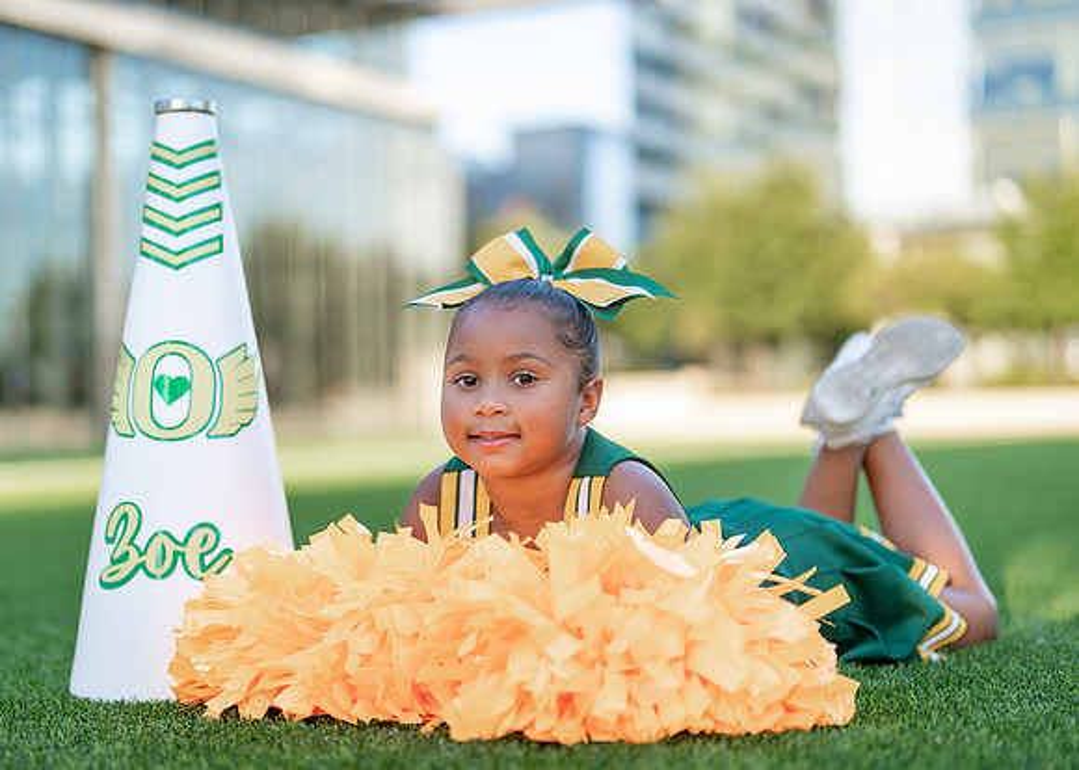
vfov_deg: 23.4
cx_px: 463
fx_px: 1862
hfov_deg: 32.3
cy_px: 440
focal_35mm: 61
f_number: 1.2
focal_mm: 50
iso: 100
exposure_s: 1/1000
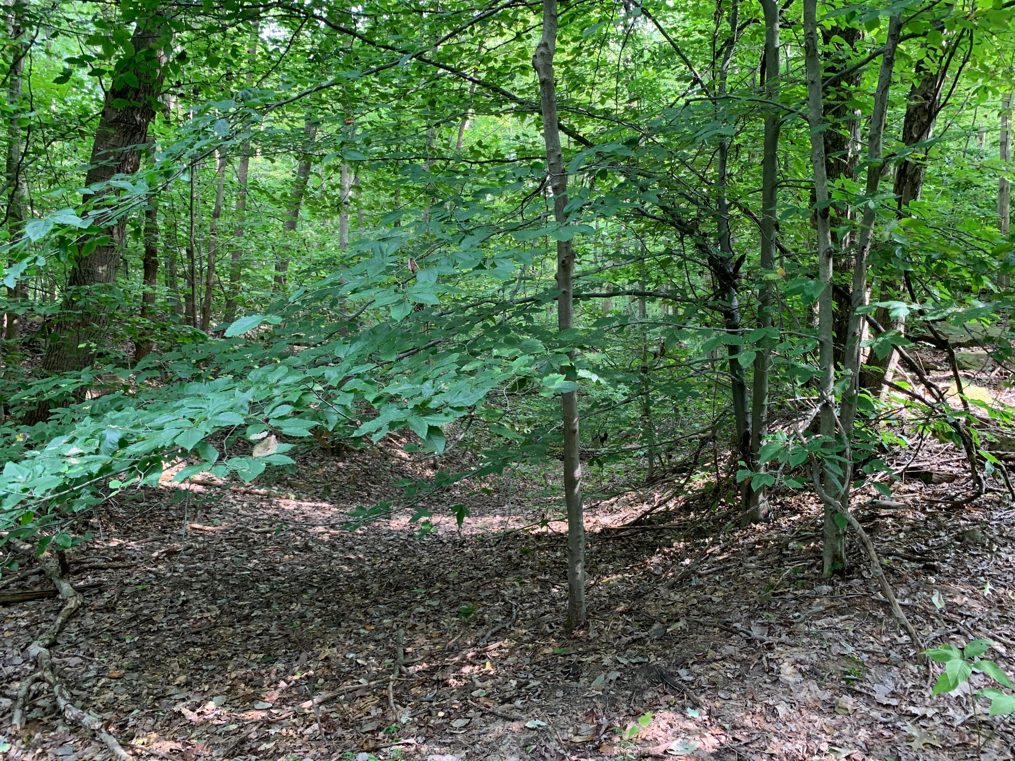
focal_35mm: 26
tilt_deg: -4.8
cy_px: 380
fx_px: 762
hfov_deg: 67.3
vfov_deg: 53.1
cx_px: 508
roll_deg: -0.8
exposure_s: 1/62
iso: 100
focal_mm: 4.25
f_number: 1.8
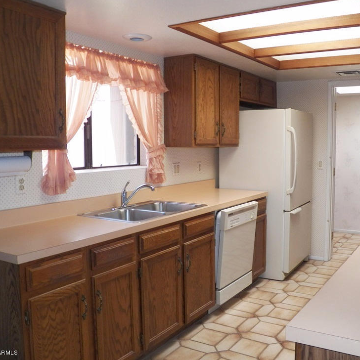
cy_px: 181
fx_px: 400
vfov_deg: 48.5
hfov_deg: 48.1
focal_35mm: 34
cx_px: 219
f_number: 2.8
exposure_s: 1/100
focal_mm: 4.9
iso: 125
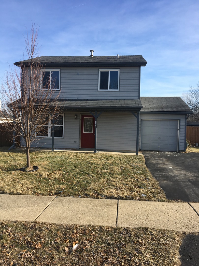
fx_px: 222
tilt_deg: -1.2
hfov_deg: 48.2
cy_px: 133
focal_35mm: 29
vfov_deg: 61.7
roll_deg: -0.3
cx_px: 100
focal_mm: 4.15
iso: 25
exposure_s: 1/986
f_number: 2.2
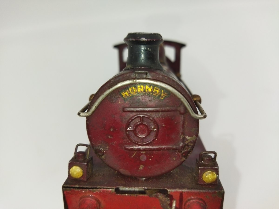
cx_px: 140
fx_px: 218
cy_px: 104
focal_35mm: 27
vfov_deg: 51.4
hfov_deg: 65.3
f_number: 1.79
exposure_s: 1/107
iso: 100
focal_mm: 4.71
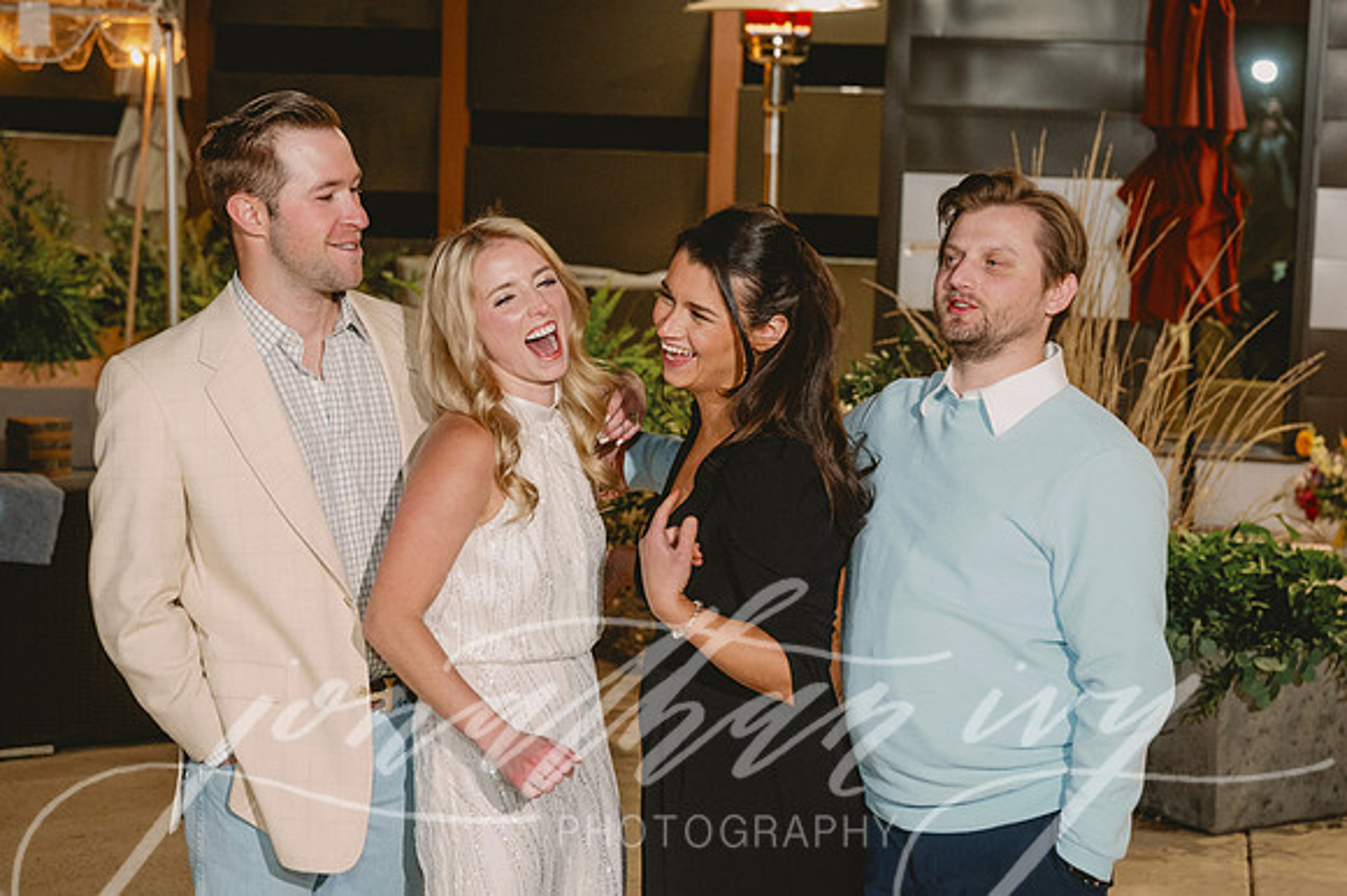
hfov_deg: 27.0
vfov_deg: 18.2
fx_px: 2803
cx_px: 662
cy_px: 521
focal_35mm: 75
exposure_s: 1/50
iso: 1600
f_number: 4
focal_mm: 60
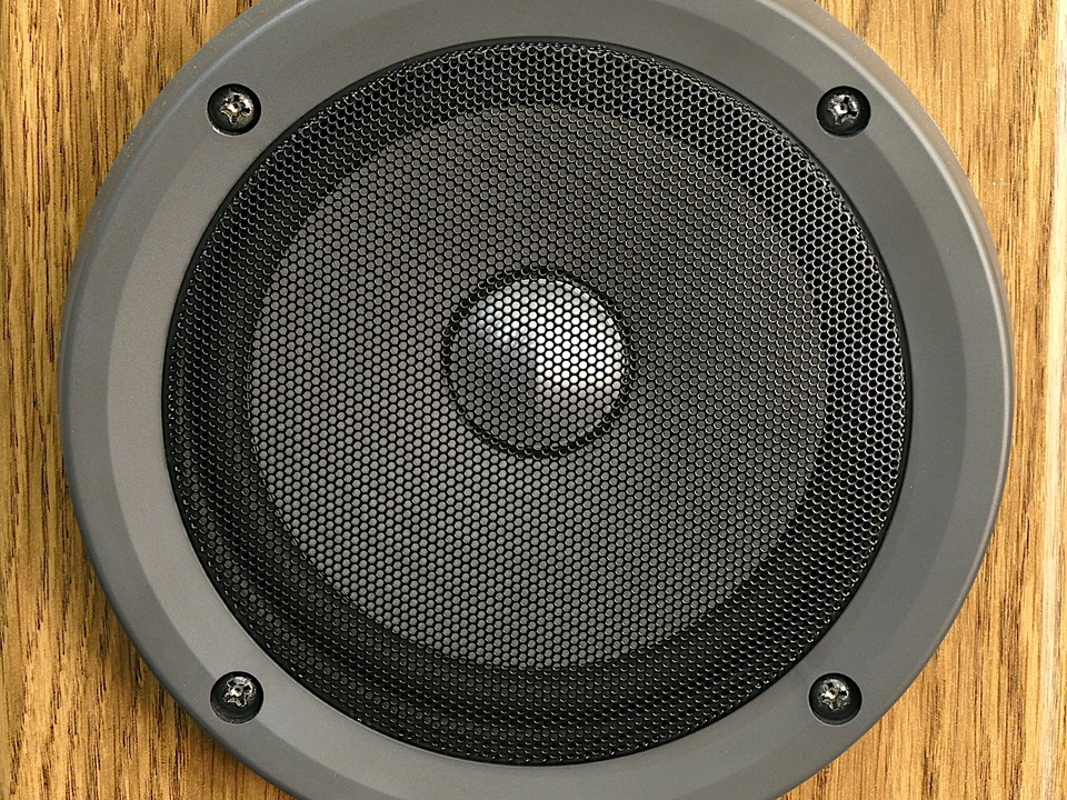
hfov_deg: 9.2
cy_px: 400
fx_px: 6596
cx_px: 534
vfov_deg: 6.9
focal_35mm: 214
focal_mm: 38.4
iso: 200
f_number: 5.6
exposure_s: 1/8
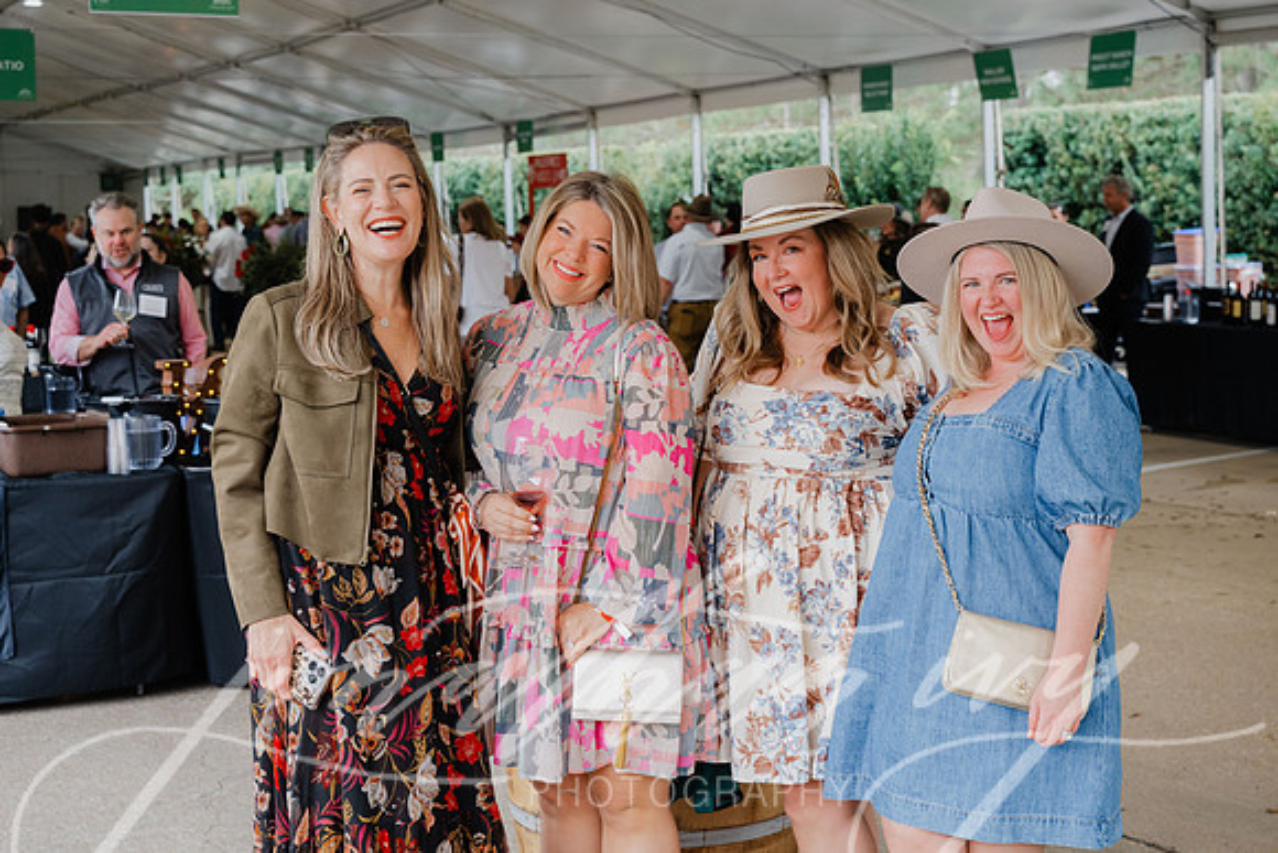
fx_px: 2024
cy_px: 426
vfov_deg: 23.8
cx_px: 639
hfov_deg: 35.0
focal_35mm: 57
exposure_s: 1/160
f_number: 5.6
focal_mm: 57
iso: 1000
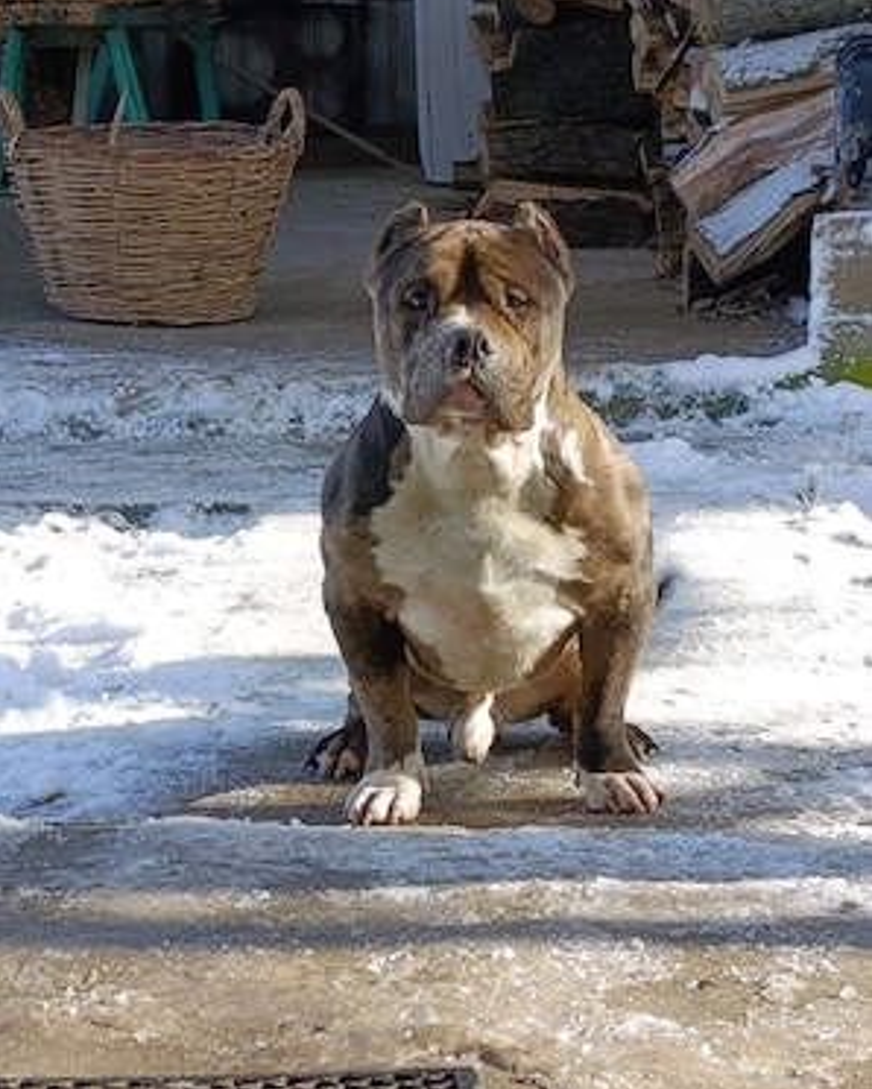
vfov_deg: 16.9
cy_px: 533
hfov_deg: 13.5
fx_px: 3675
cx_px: 436
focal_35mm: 114
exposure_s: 1/182
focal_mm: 6.11
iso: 50
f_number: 1.65
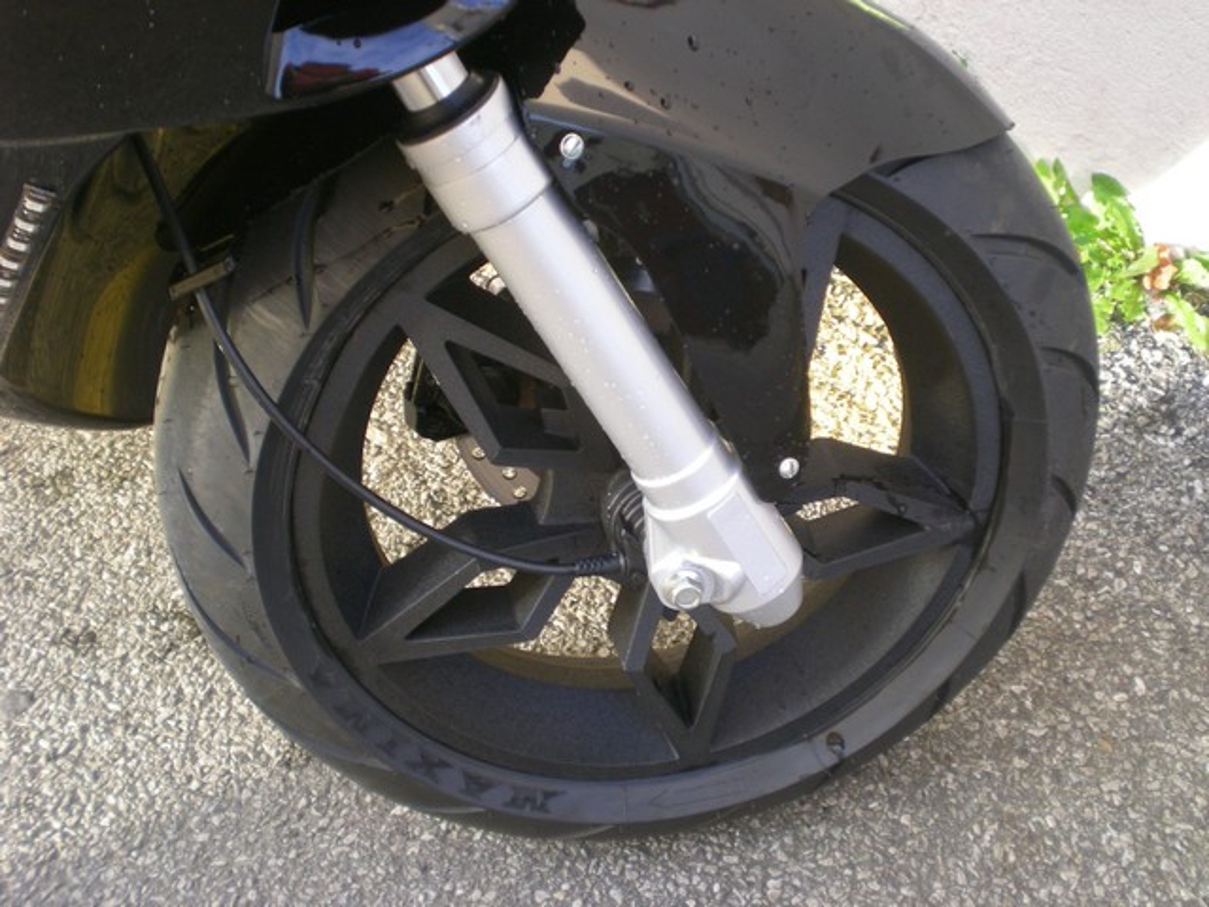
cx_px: 604
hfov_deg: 42.9
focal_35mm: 44
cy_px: 454
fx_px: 1537
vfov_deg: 32.9
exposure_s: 1/53.6
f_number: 3.5
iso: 127
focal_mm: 7.4
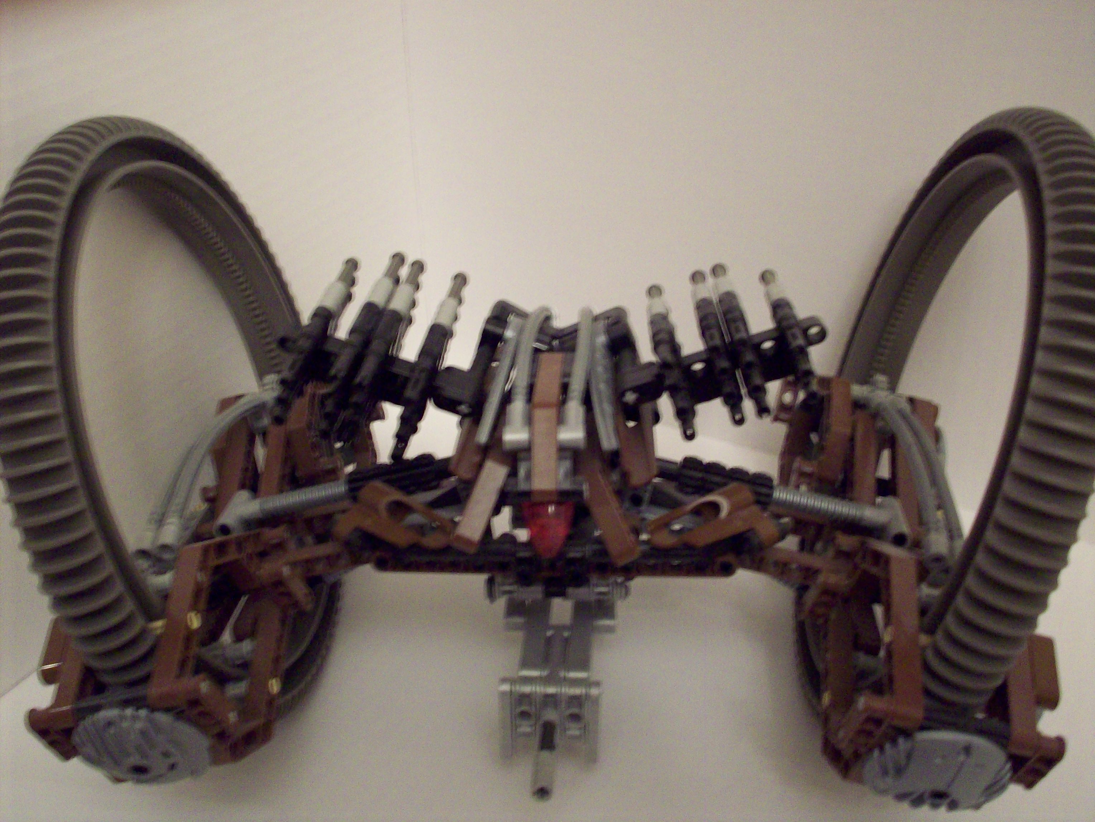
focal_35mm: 37
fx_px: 1170
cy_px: 411
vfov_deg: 38.7
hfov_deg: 50.1
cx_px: 548
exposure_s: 1/8
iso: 200
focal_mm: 6.2
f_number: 2.8
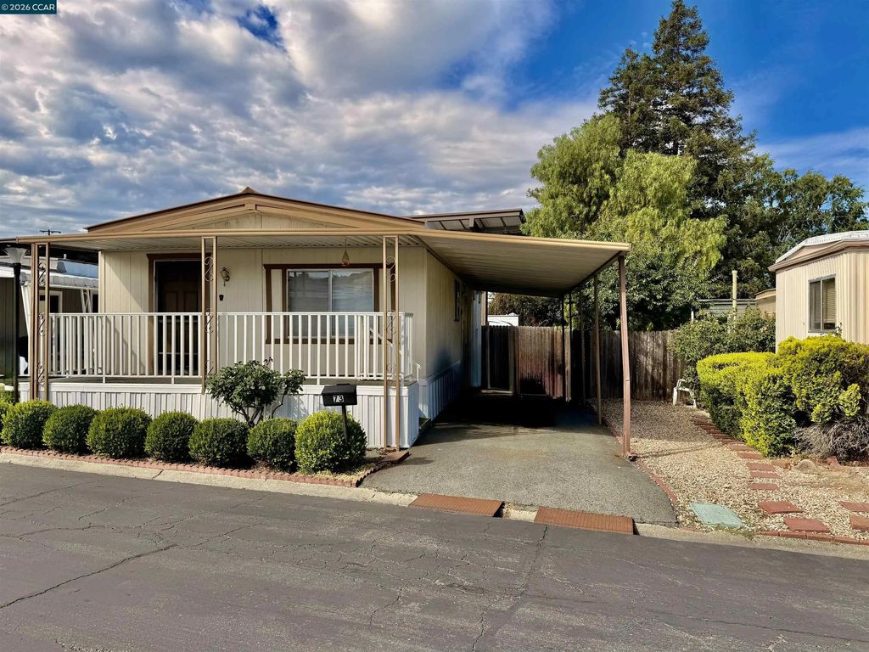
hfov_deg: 71.6
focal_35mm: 24
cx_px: 434
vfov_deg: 56.8
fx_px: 602
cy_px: 326
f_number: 1.78
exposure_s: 1/4167
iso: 80
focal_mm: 6.76
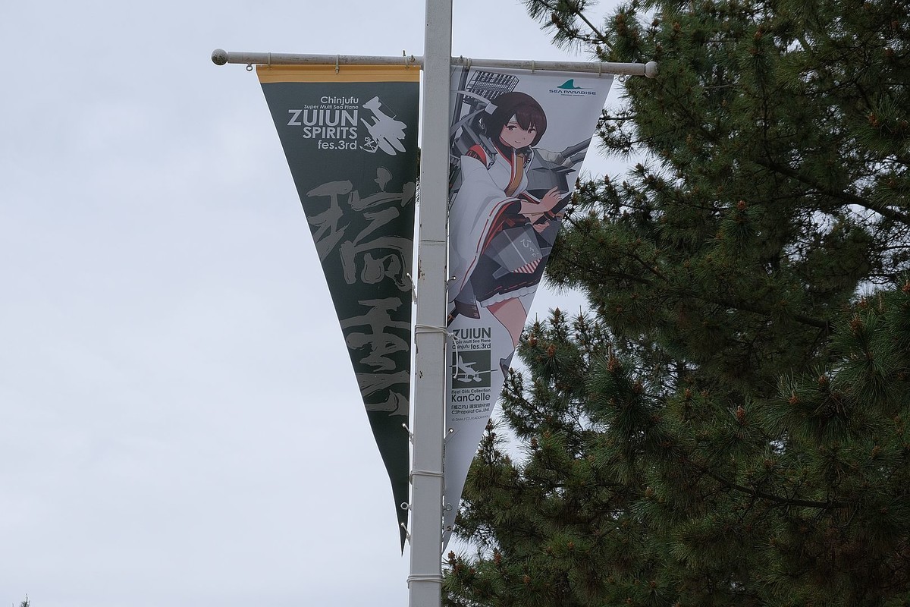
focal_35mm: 61
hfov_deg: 32.9
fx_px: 1542
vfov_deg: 22.3
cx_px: 455
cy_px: 304
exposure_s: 1/600
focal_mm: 40.7
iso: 640
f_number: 8
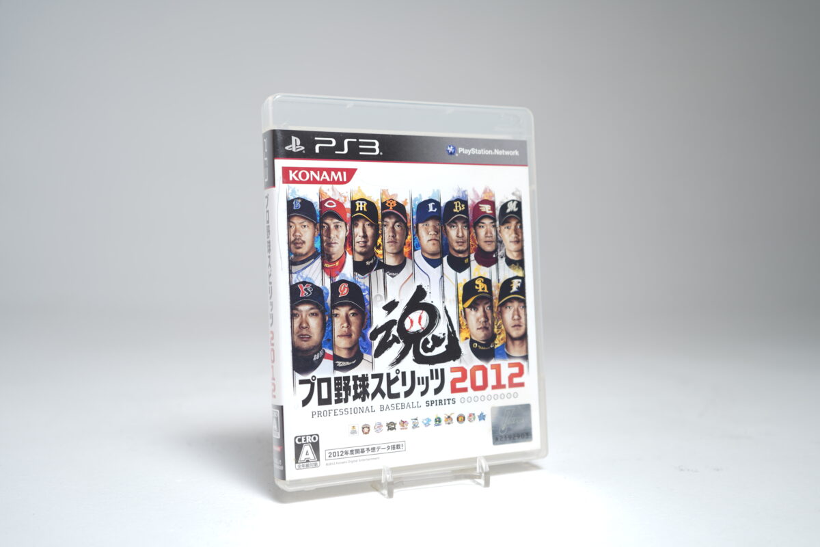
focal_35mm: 39
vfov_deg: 34.2
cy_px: 274
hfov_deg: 49.6
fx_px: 888
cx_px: 410
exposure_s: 1/5
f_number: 4.5
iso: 64
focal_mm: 39
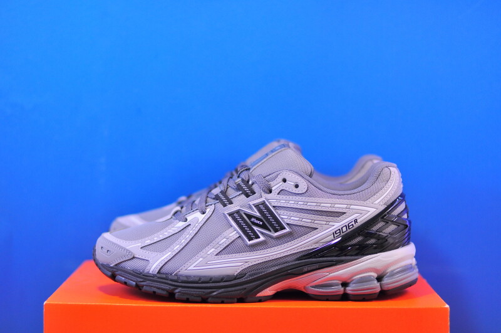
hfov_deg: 27.0
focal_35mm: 75
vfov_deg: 18.1
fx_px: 1042
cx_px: 250
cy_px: 166
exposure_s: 1/320
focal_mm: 50
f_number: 2
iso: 250
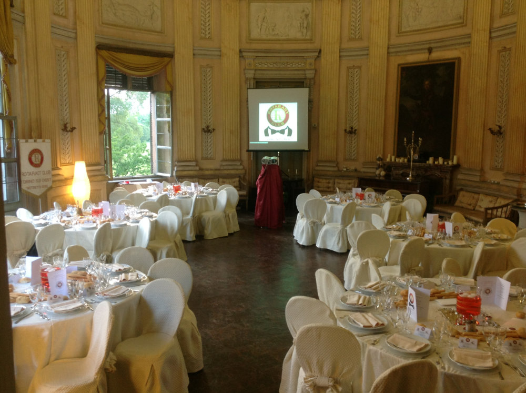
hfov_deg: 52.7
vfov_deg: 40.6
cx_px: 263
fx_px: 531
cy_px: 196
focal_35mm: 35
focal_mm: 4.3
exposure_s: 1/15
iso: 100
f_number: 2.4
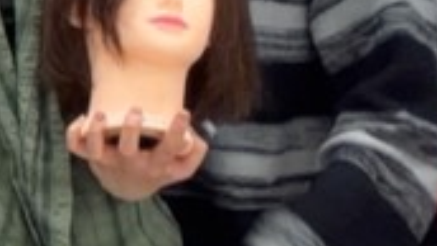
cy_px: 30
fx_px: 1786
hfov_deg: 11.4
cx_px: -631
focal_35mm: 154
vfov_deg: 7.9
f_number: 1.9
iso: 50
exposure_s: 1/60
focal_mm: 2.71
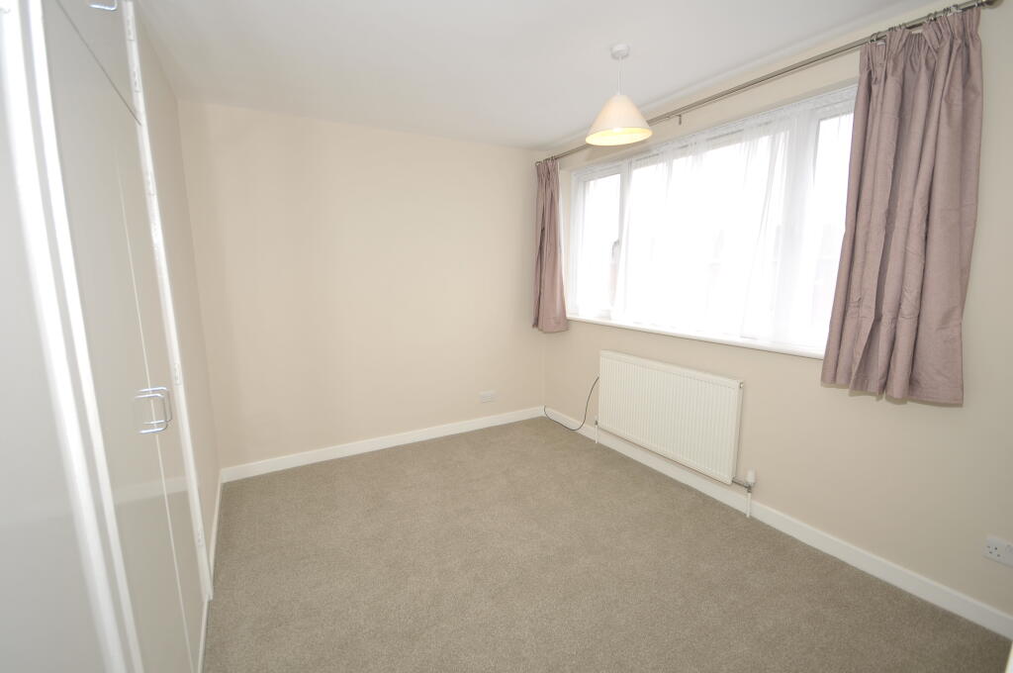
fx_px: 422
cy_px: 336
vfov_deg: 77.2
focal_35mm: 15
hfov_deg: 100.5
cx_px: 506
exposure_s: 1/60
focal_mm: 10
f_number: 4
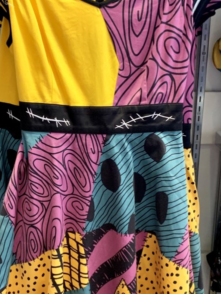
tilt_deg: -18.1
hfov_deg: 27.5
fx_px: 451
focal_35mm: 53
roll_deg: -1.2
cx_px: 88
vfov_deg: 36.1
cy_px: 159
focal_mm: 4.25
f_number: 1.8
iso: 200
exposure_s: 1/60
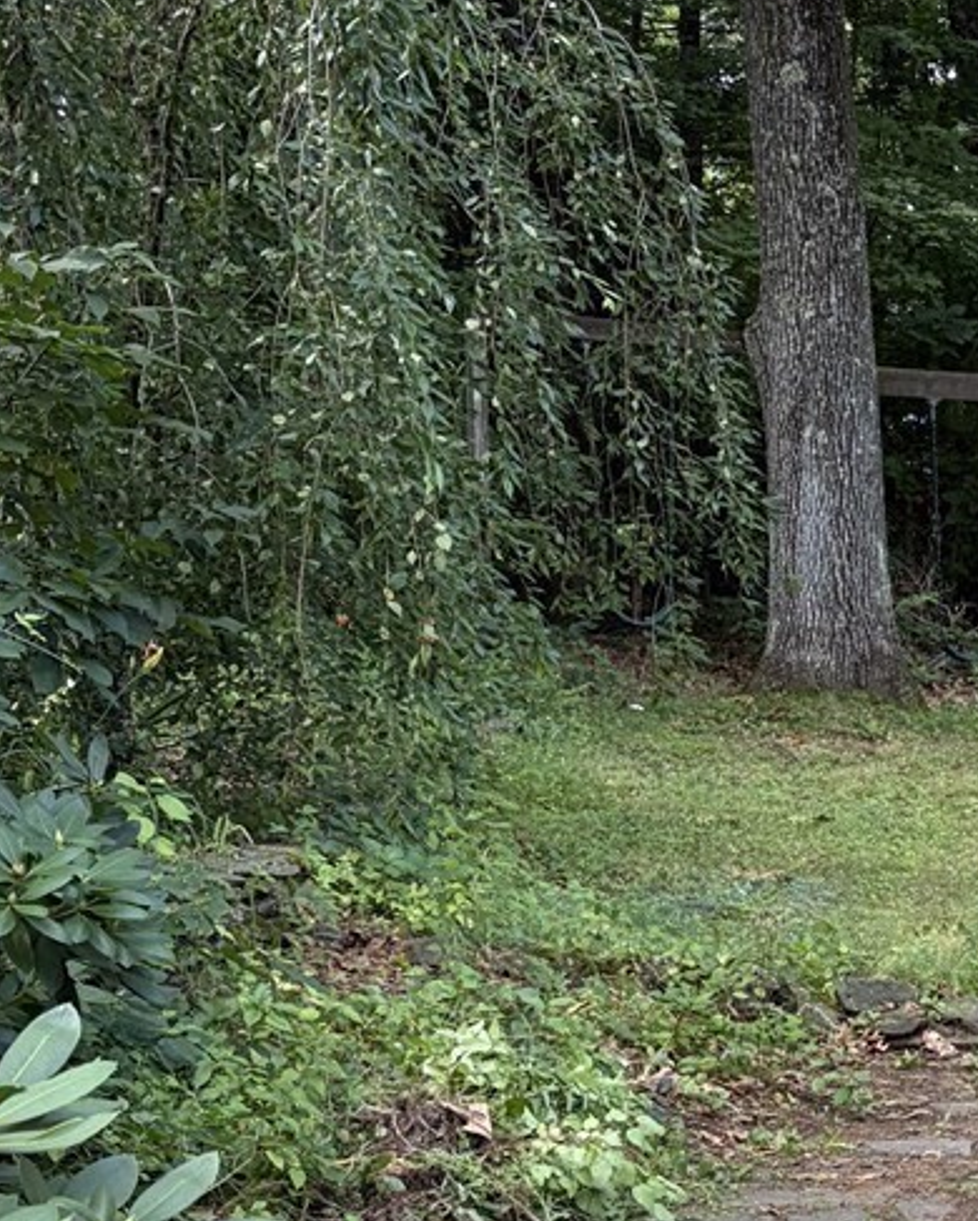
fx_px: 2893
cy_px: 923
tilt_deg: -5.4
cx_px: 1179
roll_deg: +0.5
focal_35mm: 80
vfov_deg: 23.6
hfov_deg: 18.2
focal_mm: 5.96
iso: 40
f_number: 1.6
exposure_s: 1/190
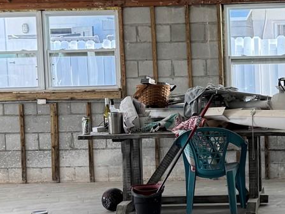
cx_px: 291
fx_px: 708
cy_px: 100
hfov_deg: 21.9
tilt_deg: -3.7
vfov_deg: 17.2
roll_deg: +0.7
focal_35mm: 86
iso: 80
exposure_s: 1/162
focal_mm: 6.76
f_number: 1.78
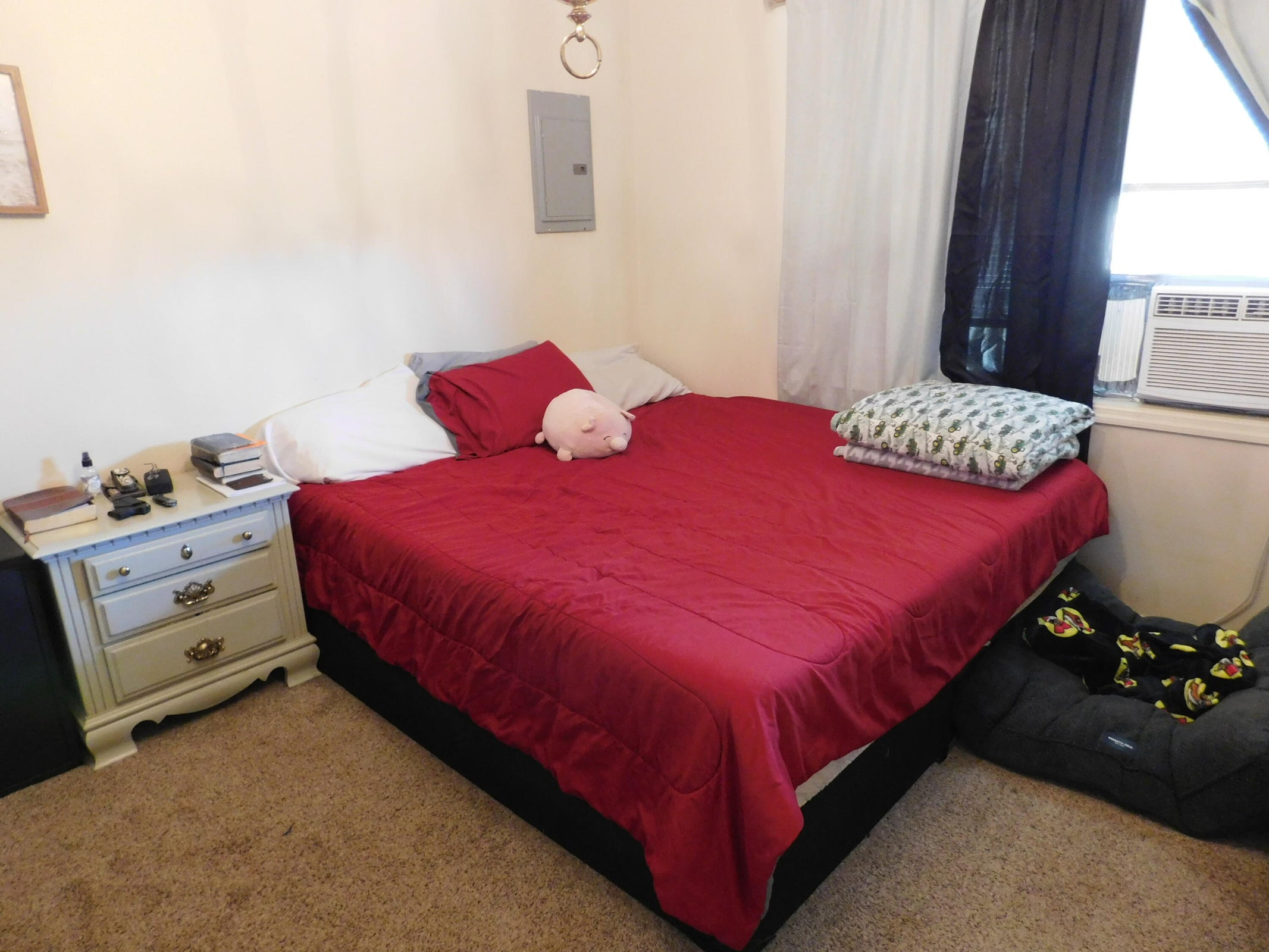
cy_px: 476
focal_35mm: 23
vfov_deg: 58.9
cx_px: 634
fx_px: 843
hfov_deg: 73.9
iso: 400
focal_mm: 4
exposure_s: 1/13
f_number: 3
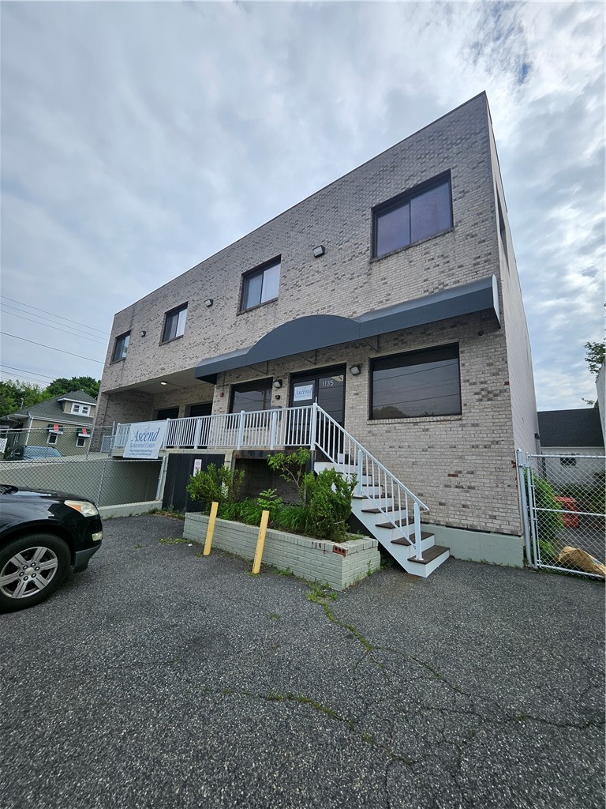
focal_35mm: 13
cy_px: 404
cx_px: 303
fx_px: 303
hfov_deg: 89.9
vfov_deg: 106.2
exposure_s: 1/1525
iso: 32
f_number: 2.2
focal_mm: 1.74
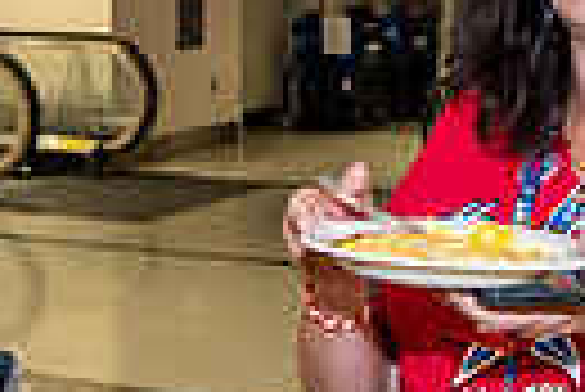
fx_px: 1773
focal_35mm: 109
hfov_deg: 18.6
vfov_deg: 12.3
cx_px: 112
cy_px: 491
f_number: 5
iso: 2800
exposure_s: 1/160
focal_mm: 24.5
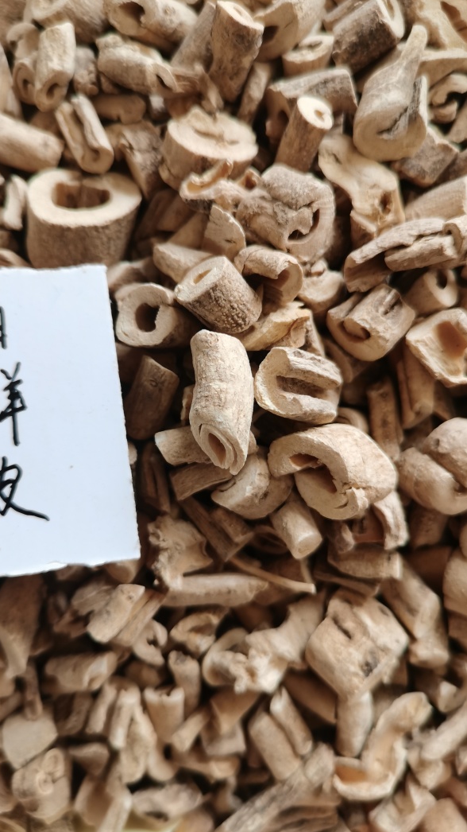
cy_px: 411
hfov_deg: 38.9
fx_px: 661
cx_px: 222
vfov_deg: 64.3
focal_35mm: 30
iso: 160
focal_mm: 5.58
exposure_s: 1/50
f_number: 1.8
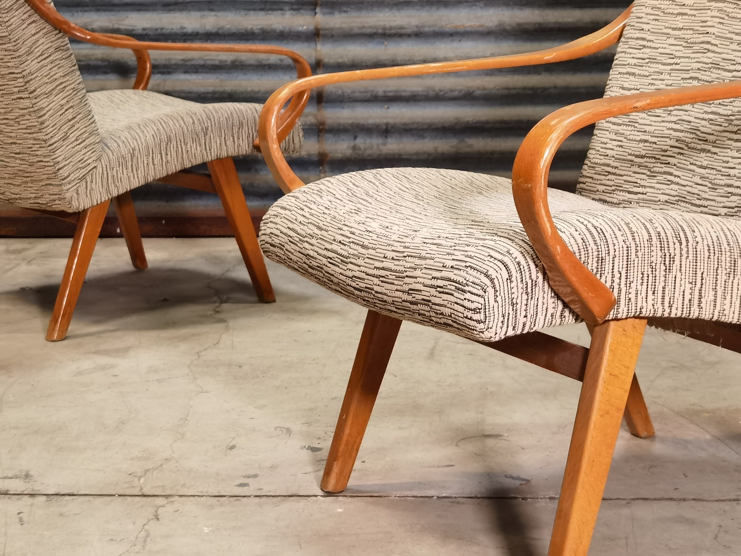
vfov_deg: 21.0
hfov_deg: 27.8
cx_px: 370
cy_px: 278
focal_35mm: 70
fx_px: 1498
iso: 400
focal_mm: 6.71
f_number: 1.9
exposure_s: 1/33.3
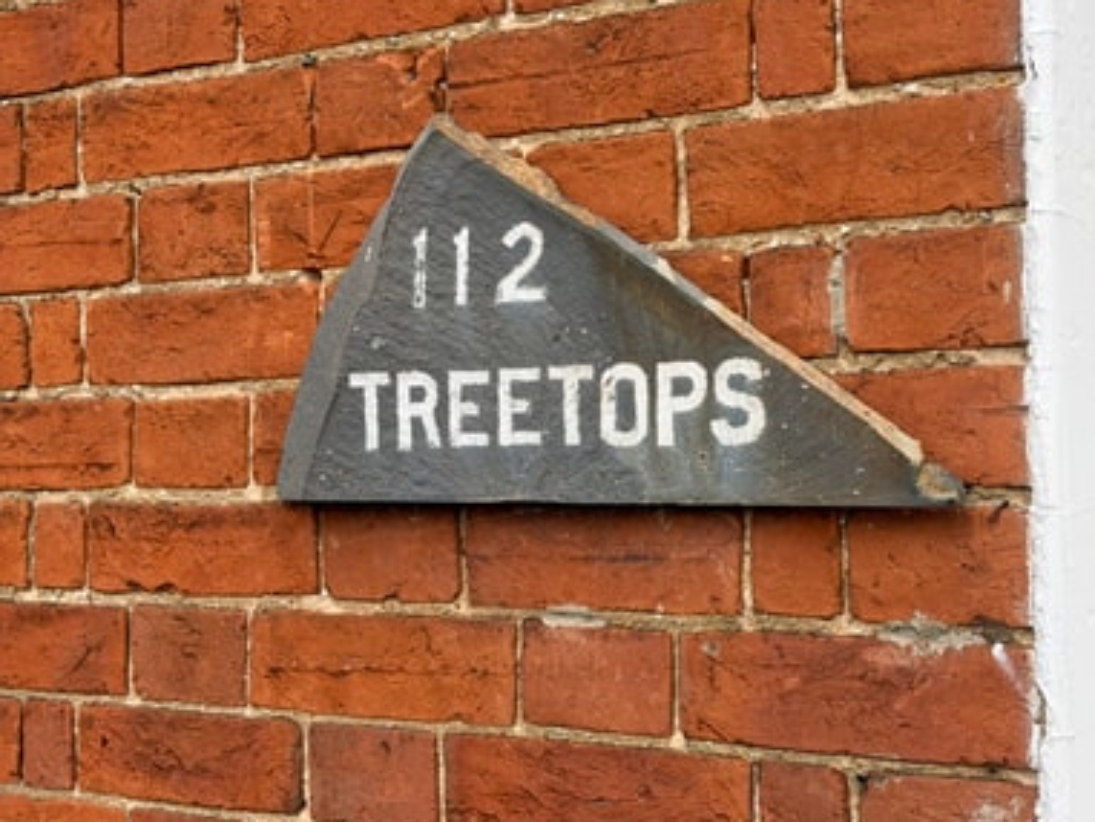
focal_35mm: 63
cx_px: 621
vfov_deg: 23.3
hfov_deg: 30.7
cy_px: 412
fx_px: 1993
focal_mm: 6.76
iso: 64
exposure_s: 1/1307
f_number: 1.78
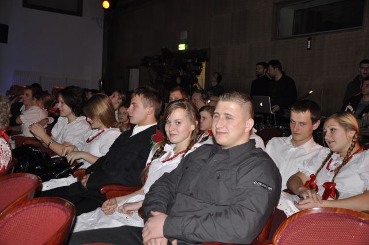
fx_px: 399
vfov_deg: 34.1
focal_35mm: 39
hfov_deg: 49.6
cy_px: 122
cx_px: 184
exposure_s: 1/60
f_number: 4
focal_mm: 26
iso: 640
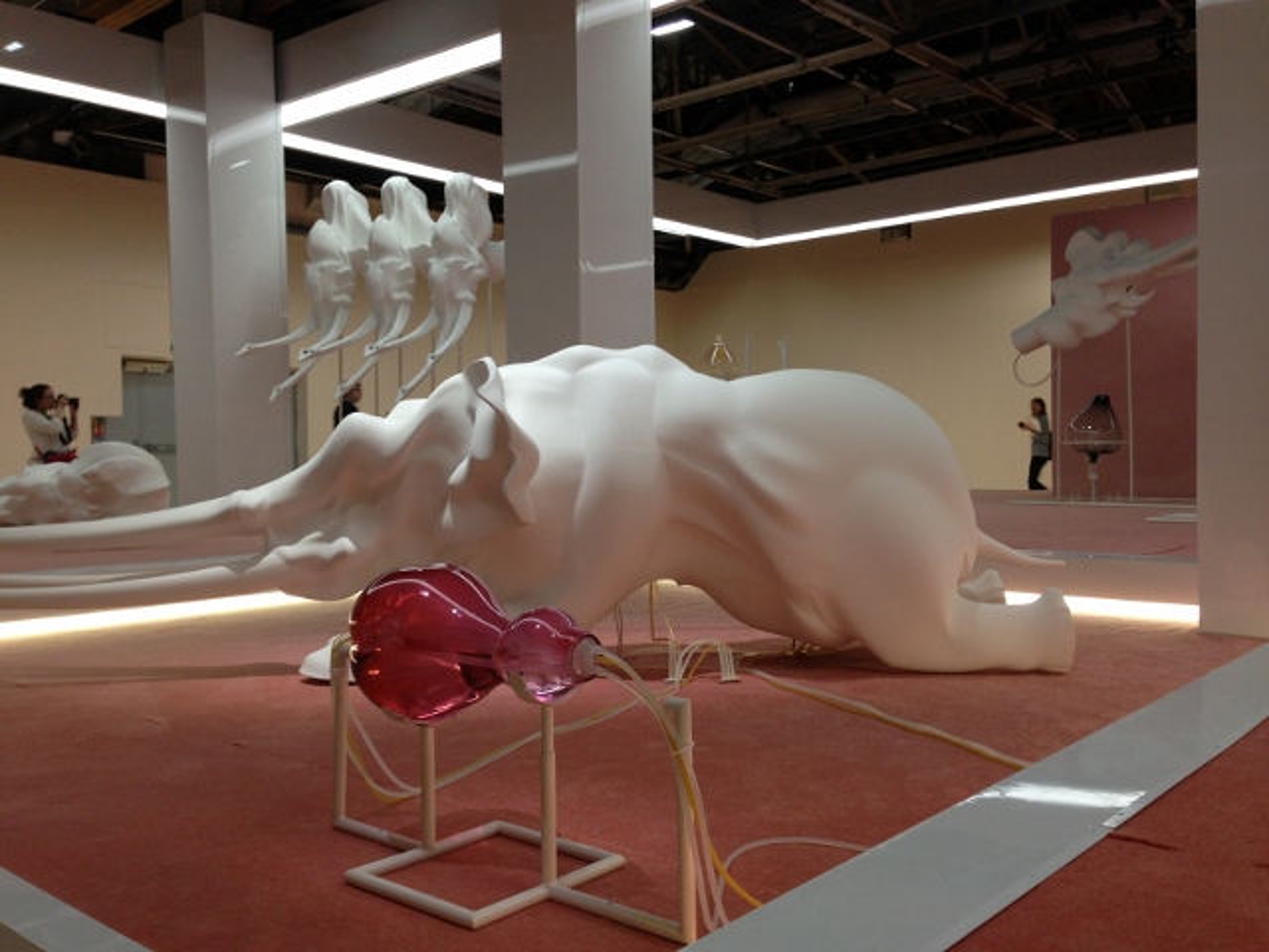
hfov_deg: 55.4
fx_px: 1210
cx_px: 634
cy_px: 476
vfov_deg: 42.9
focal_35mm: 33
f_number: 2.4
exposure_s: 1/20
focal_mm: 4.13
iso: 80
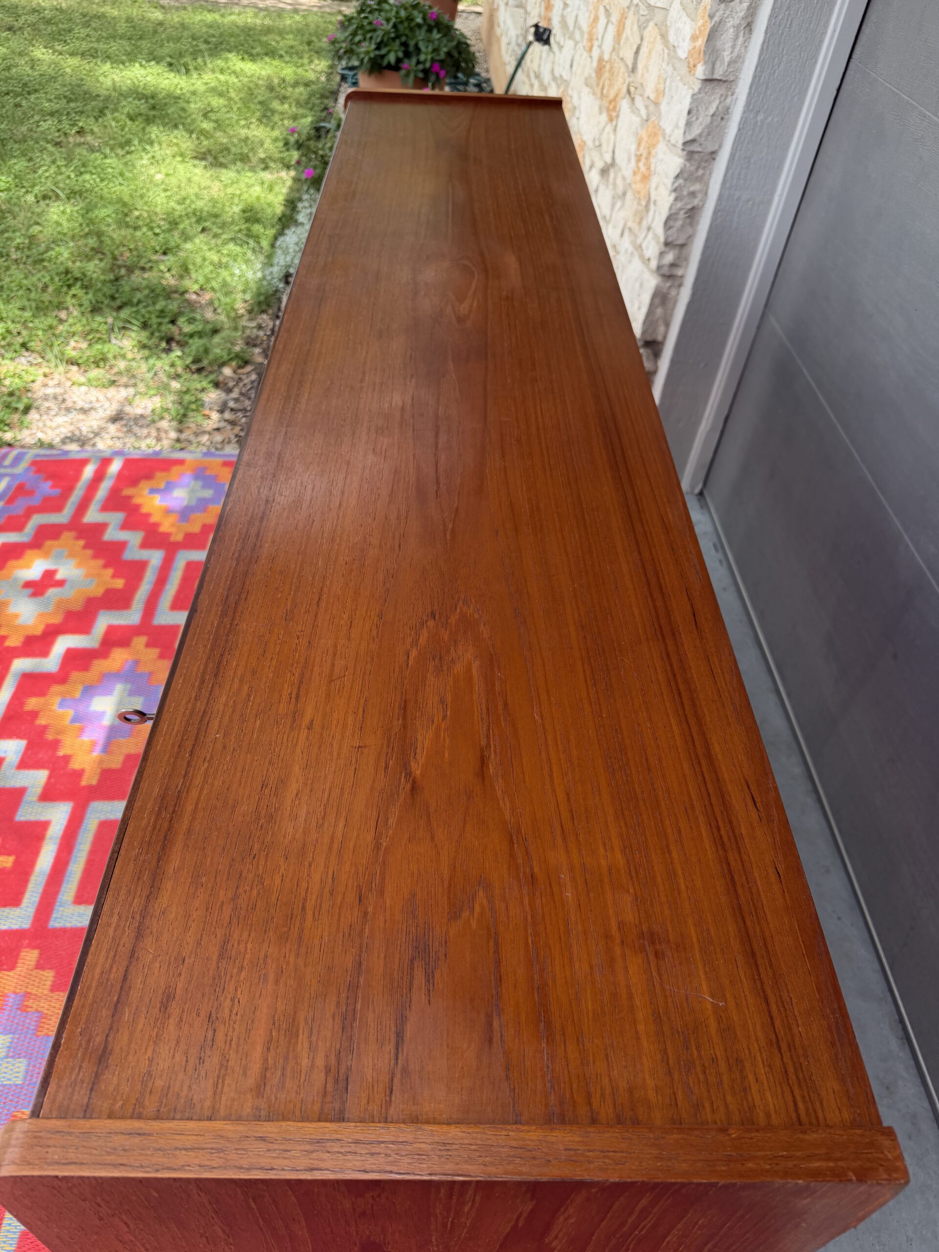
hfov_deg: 56.8
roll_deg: -8.8
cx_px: 470
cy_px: 626
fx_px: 868
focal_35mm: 24
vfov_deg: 71.6
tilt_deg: -43.0
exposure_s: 1/571
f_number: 1.78
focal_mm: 6.76
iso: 100
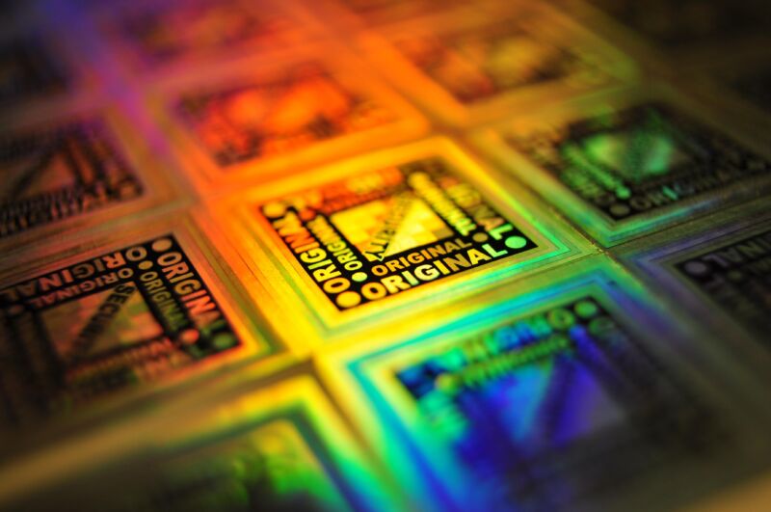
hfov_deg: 41.2
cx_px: 386
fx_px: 1027
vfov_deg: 28.0
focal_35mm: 48
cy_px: 256
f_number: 4.8
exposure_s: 1/160
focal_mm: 32
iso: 200
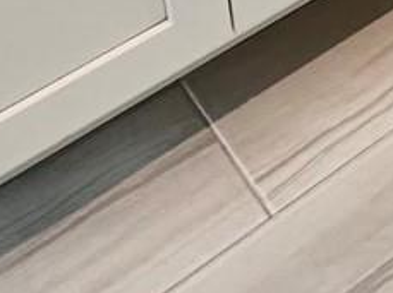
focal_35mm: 98
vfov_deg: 11.4
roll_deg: -0.8
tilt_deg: -21.6
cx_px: 549
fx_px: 1111
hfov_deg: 18.3
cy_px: -487
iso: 250
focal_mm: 2.22
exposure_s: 1/120
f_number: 2.2
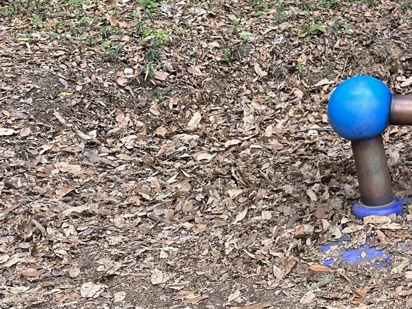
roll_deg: +0.6
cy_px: -70
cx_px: 564
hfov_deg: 24.0
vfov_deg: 19.9
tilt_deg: -4.9
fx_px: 821
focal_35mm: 69
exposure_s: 1/121
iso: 64
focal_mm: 6.86
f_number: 1.78
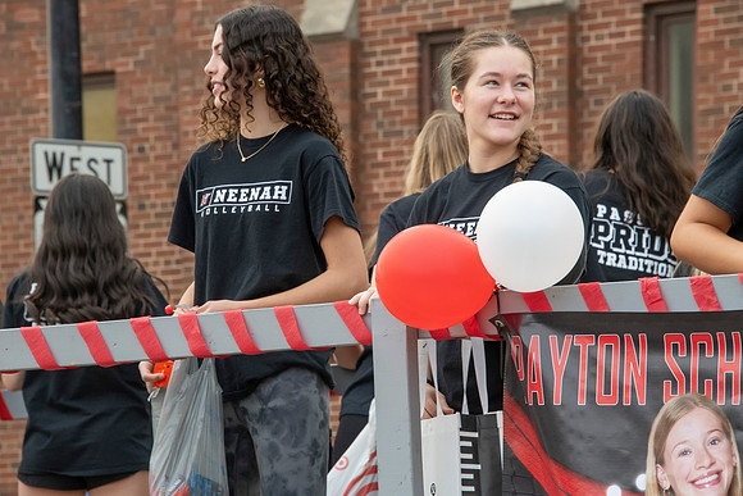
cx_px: 372
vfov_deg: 6.9
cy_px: 248
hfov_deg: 10.3
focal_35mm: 200
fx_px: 4129
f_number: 11
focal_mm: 200
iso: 3200
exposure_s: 1/250
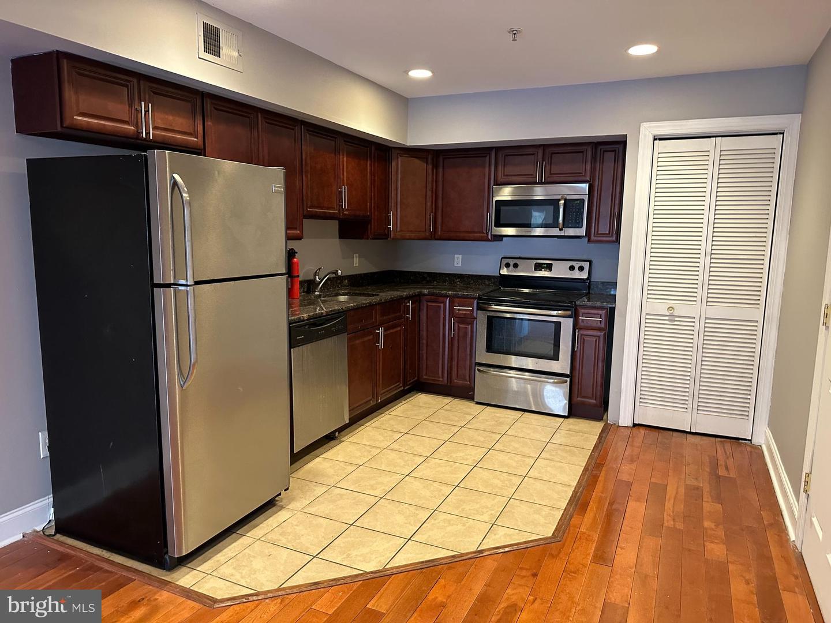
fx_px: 576
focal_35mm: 24
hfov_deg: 71.6
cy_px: 312
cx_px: 416
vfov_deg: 56.8
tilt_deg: -8.9
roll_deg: -1.3
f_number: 1.78
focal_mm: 6.86
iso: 500
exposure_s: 1/60
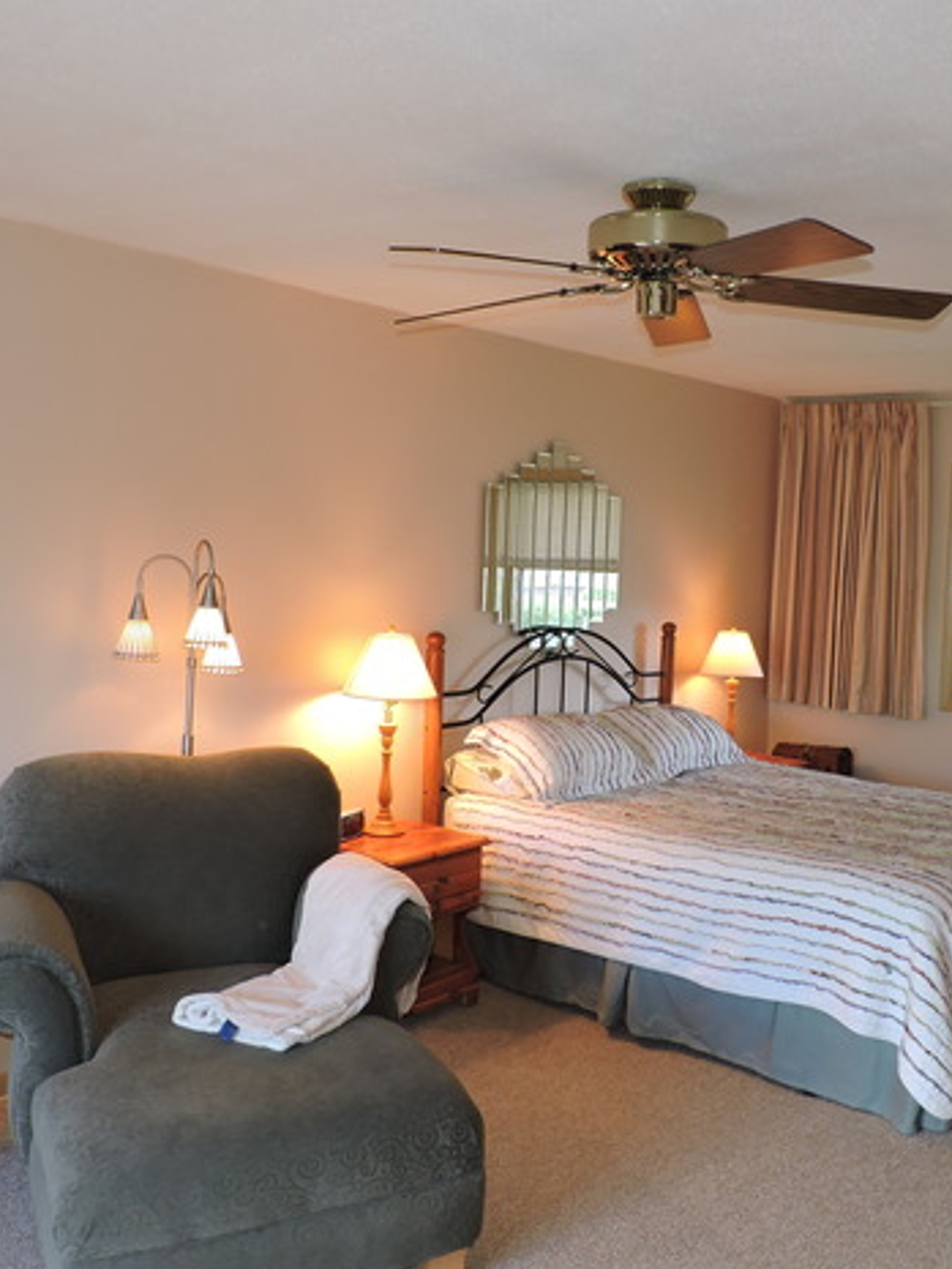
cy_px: 633
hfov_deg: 42.6
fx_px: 1210
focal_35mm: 33
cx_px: 597
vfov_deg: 55.3
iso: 140
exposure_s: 1/40
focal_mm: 4.3
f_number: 3
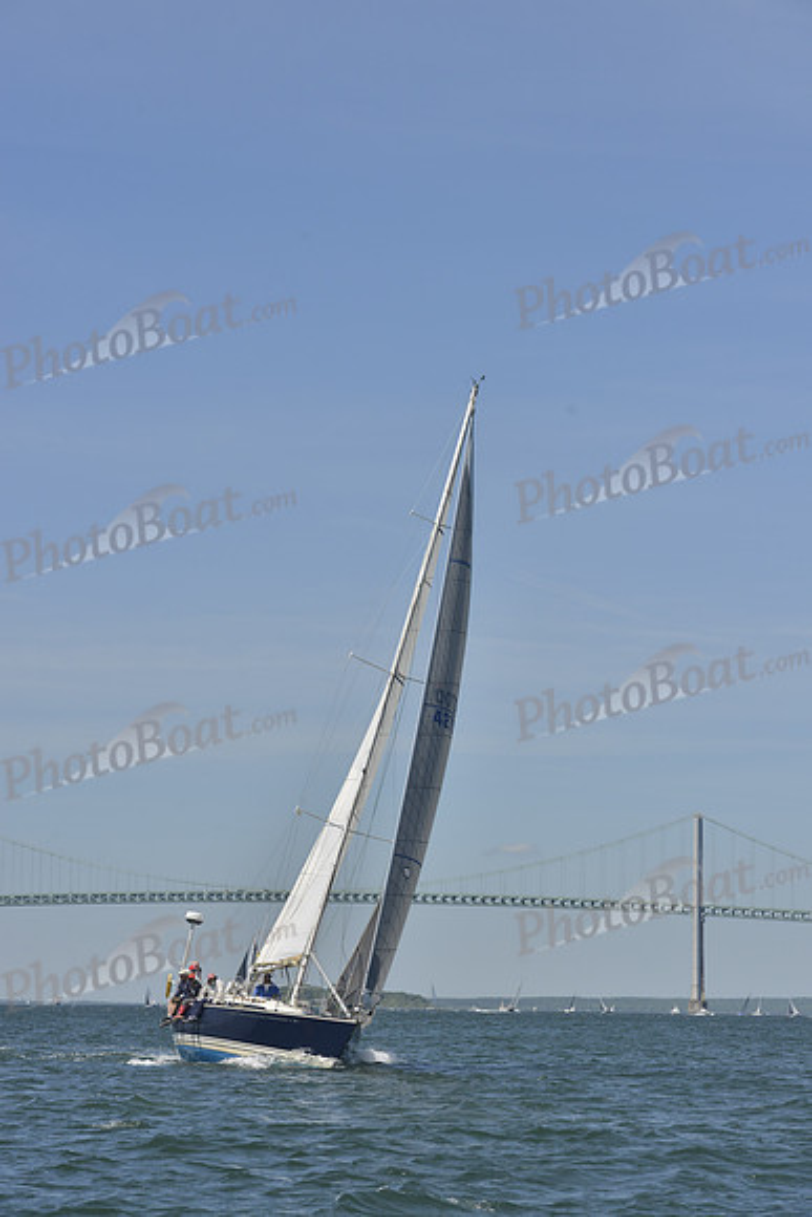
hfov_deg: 13.0
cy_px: 608
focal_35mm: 105
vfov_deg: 19.5
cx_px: 406
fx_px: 3550
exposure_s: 1/1250
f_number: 10
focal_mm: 105
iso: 280
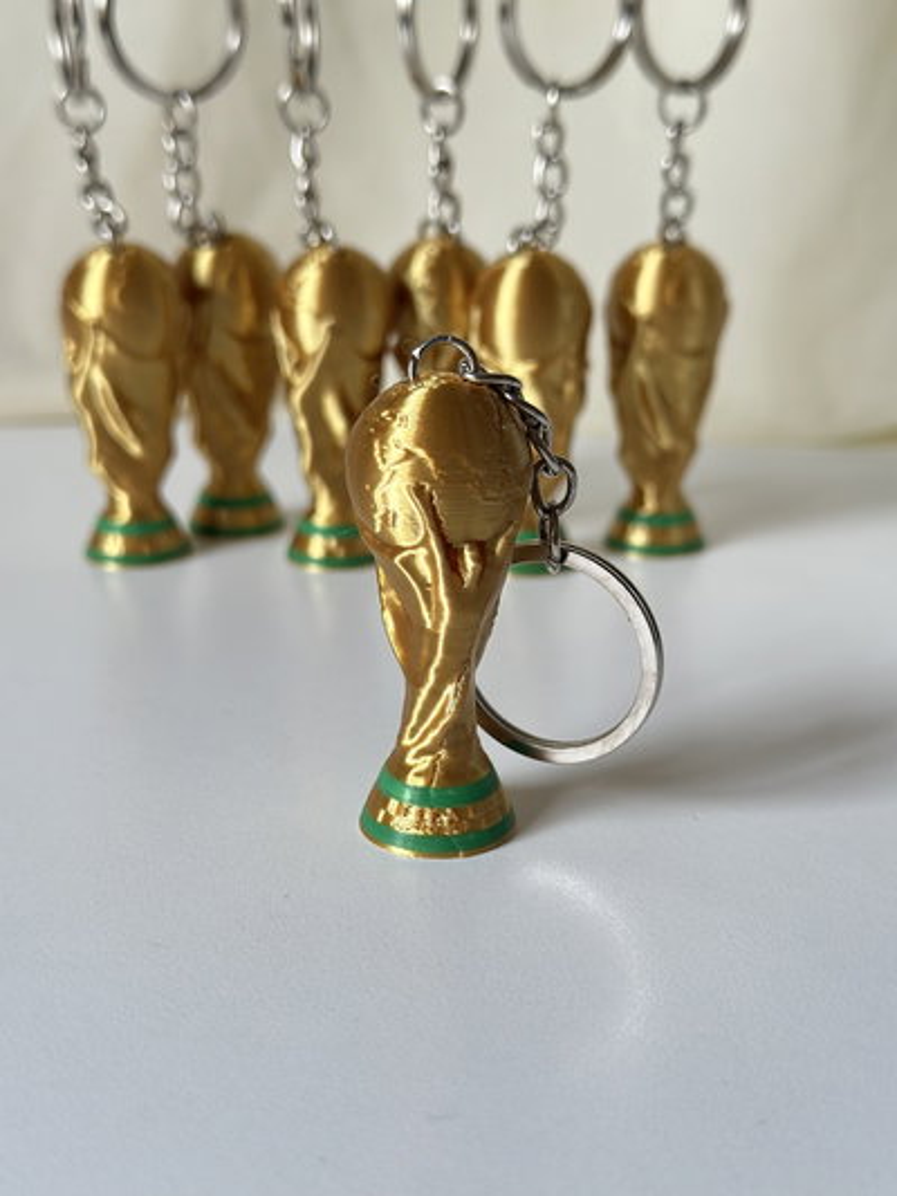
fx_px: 1658
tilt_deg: -17.9
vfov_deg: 39.6
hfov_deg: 30.3
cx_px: 448
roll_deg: -1.6
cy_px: 598
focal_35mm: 48
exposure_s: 1/123
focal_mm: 6.86
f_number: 1.78
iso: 125
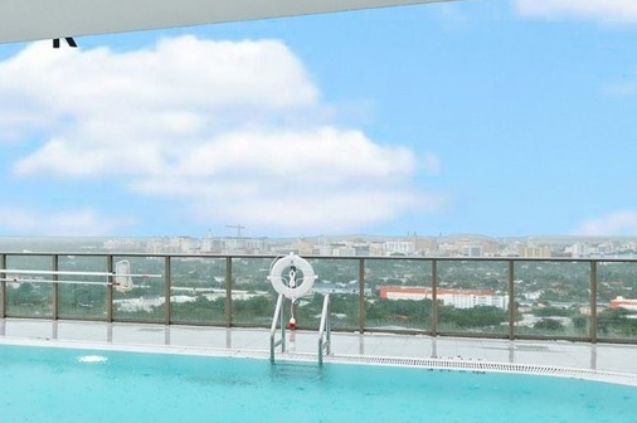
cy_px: 230
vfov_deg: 28.6
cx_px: 86
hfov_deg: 39.5
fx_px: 831
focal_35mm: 47
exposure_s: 1/50
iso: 200
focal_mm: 14
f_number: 8
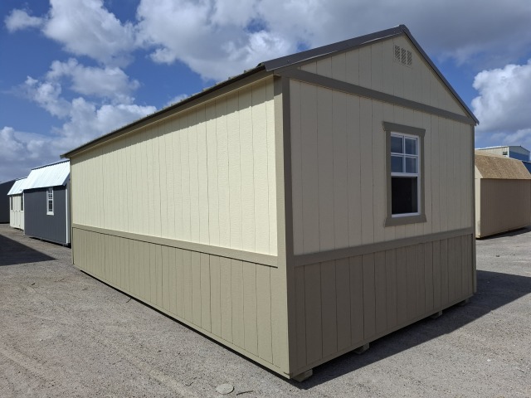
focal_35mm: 23
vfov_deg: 58.9
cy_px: 199
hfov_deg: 73.9
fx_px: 353
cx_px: 266
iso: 50
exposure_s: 1/2717
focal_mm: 5.54
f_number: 1.8
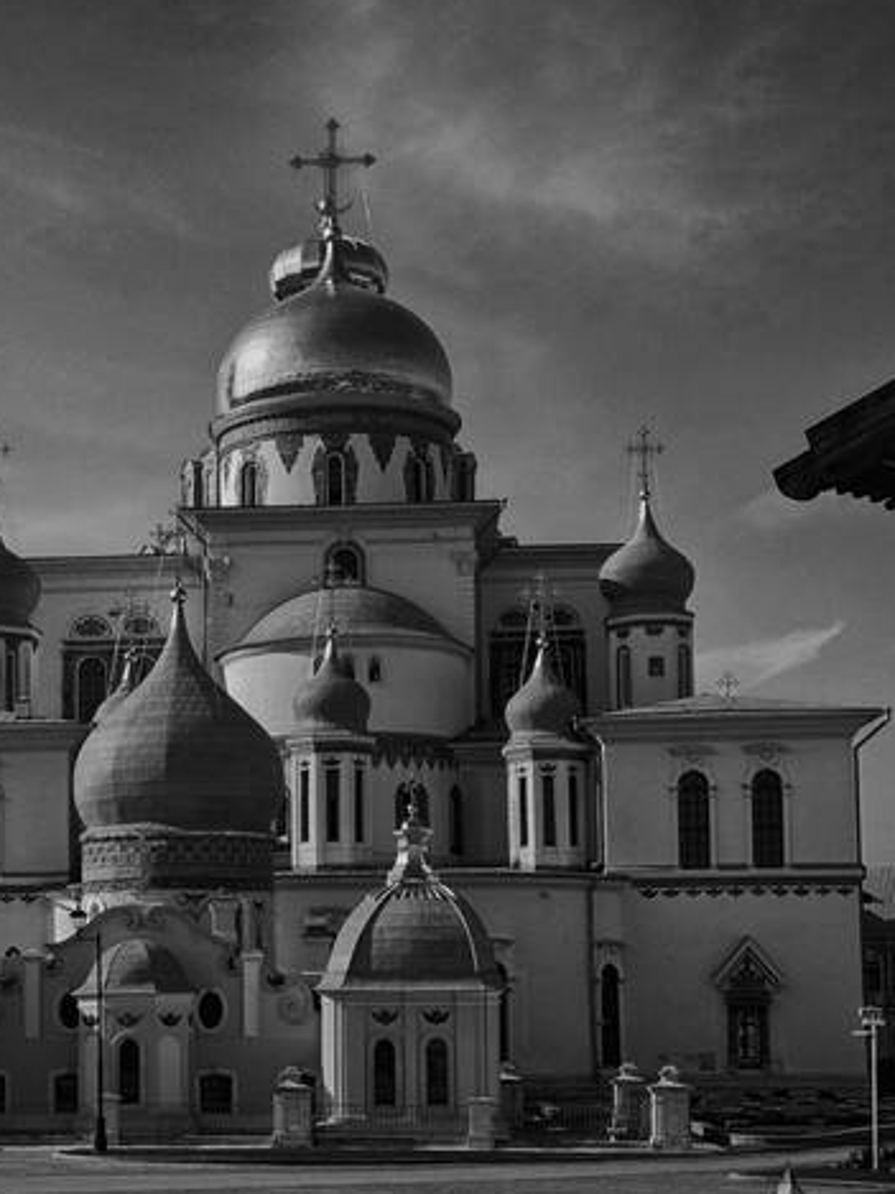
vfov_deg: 31.2
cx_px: 270
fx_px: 2137
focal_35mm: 62
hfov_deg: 23.5
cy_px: 594
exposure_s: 1/1250
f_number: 9
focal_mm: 28
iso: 200
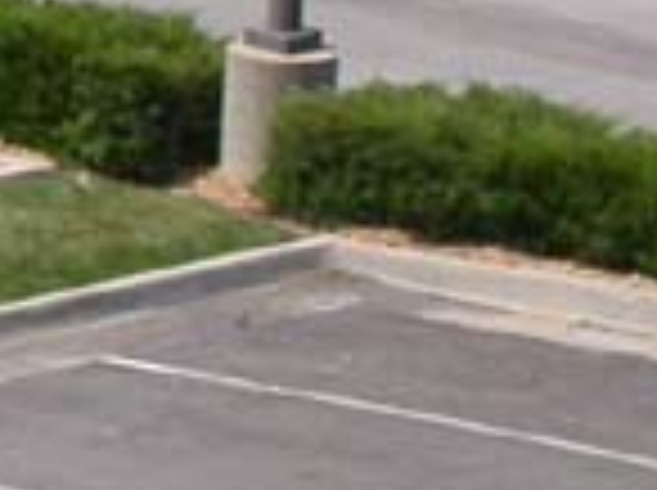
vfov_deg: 3.7
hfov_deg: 4.7
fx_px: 7579
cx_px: -1449
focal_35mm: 400
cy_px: -18
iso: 100
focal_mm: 11.8
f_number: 6.9
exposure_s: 1/426
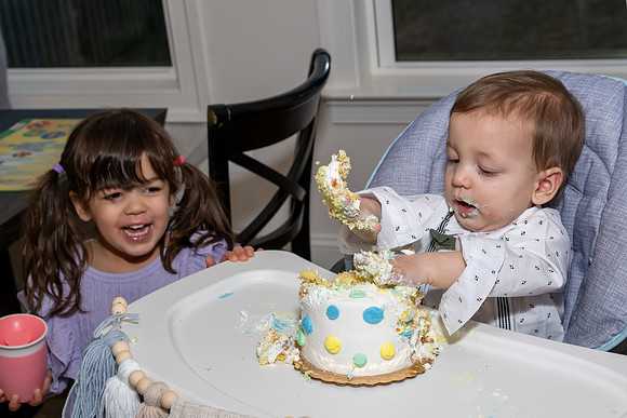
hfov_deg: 35.6
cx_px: 346
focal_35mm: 56
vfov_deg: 24.2
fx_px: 976
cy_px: 190
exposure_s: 1/250
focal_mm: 47
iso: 640
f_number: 8
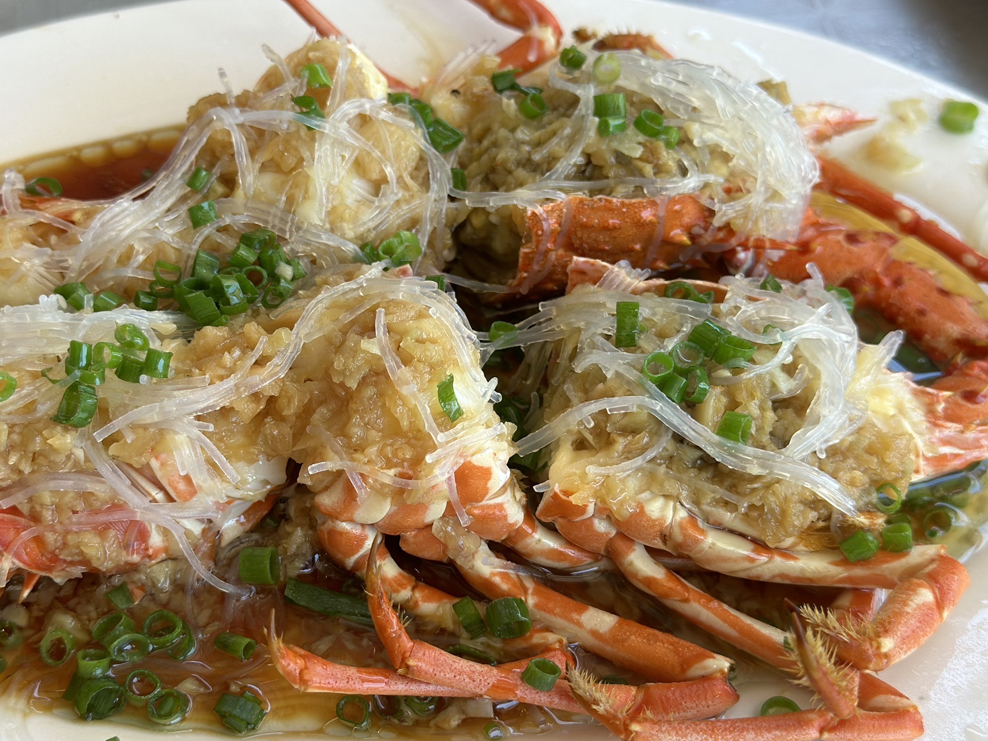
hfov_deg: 34.3
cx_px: 435
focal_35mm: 56
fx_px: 1599
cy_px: 388
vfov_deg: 26.1
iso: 80
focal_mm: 6.86
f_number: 1.78
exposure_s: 1/343
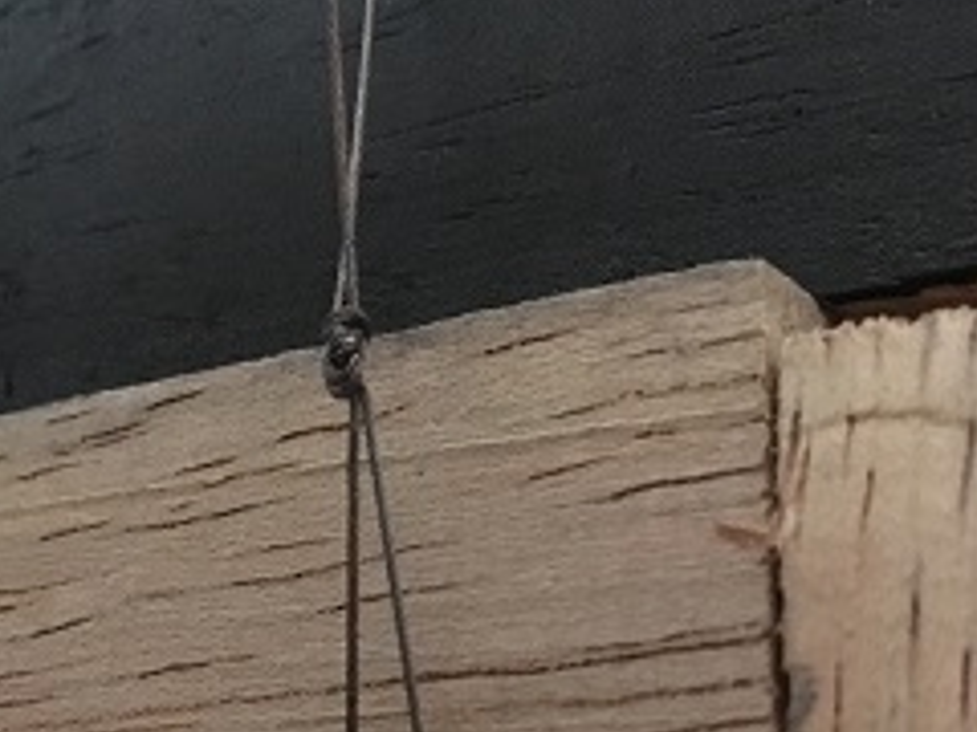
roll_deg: -0.9
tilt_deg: +9.7
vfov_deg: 24.8
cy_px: 594
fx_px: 1637
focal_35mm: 58
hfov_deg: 33.2
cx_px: 509
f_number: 2.2
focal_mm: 4.15
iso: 1000
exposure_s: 1/17
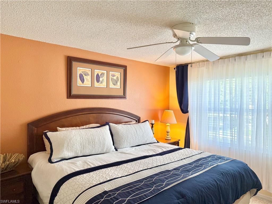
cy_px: 102
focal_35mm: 24
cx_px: 136
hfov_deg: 71.6
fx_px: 189
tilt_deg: -0.8
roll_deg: -0.6
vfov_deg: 56.8
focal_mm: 6.76
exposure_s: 1/60
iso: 125
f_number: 1.78
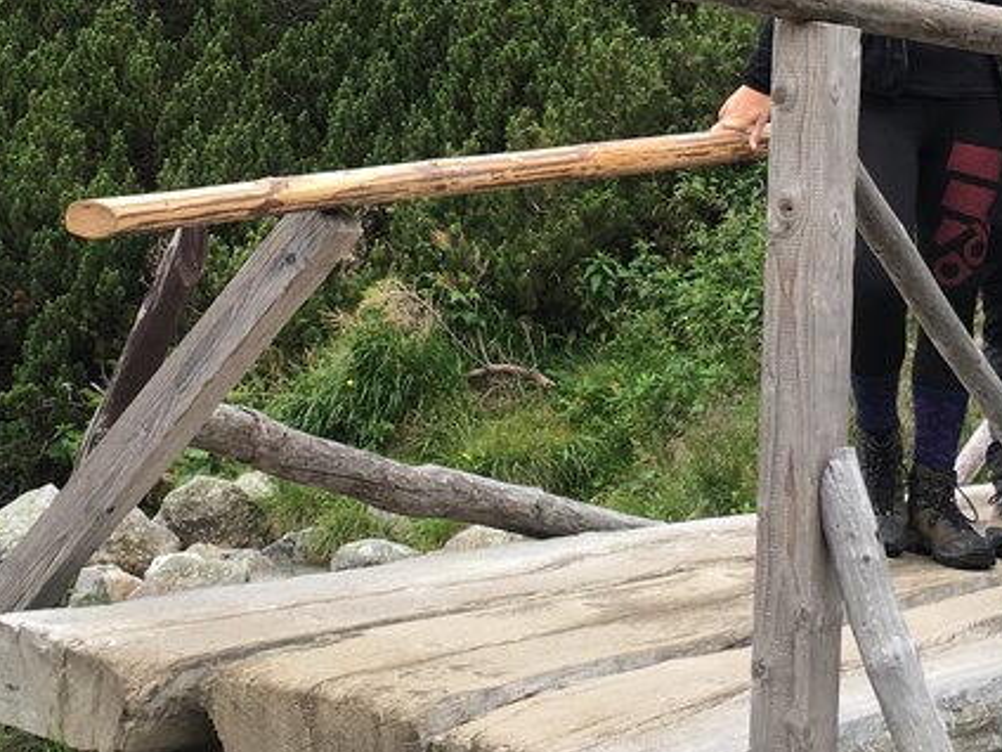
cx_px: 449
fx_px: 2374
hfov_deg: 23.8
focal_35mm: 82
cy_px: -189
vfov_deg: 17.1
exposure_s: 1/150
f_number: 2.2
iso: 25
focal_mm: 4.15
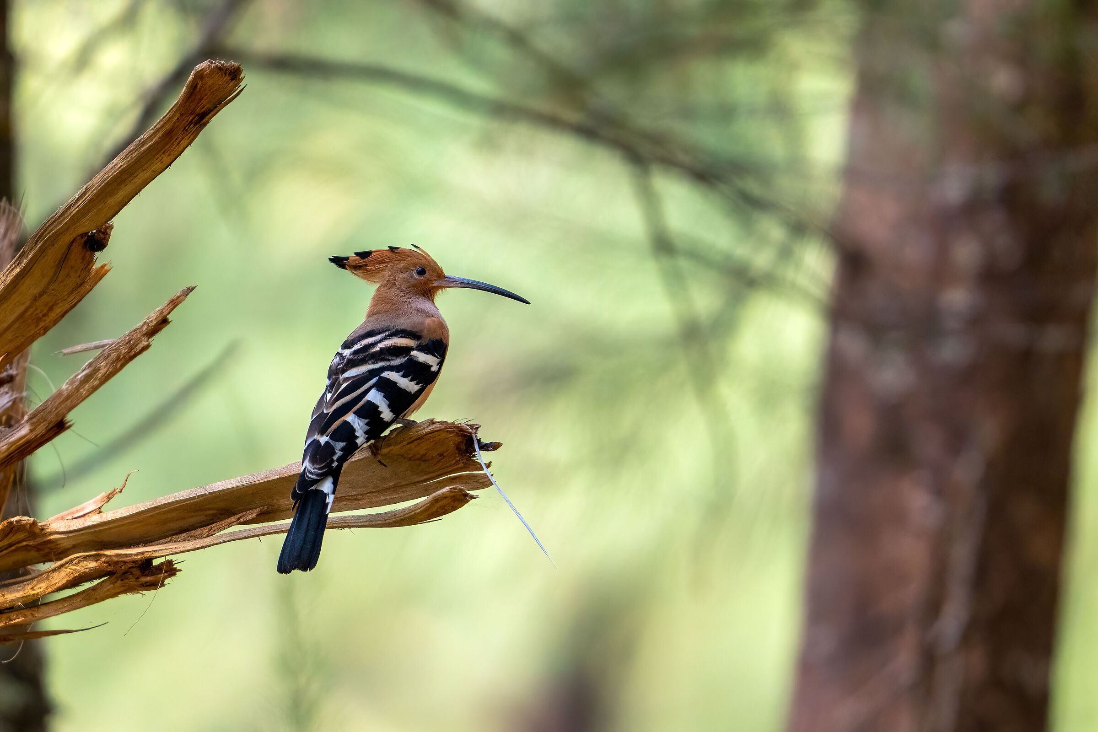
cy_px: 366
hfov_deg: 3.4
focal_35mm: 600
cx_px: 549
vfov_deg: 2.3
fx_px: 18299
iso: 1600
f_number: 6.3
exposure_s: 1/1000
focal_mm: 600
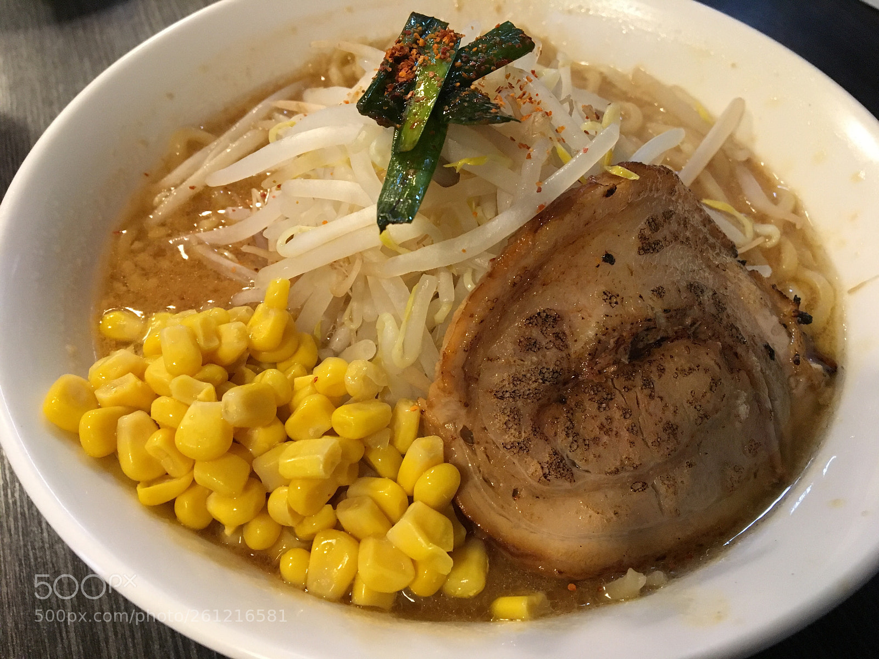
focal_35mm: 29
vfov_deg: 48.2
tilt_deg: -52.8
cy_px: 330
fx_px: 736
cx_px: 440
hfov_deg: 61.7
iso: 200
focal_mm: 4.15
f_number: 2.2
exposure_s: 1/30
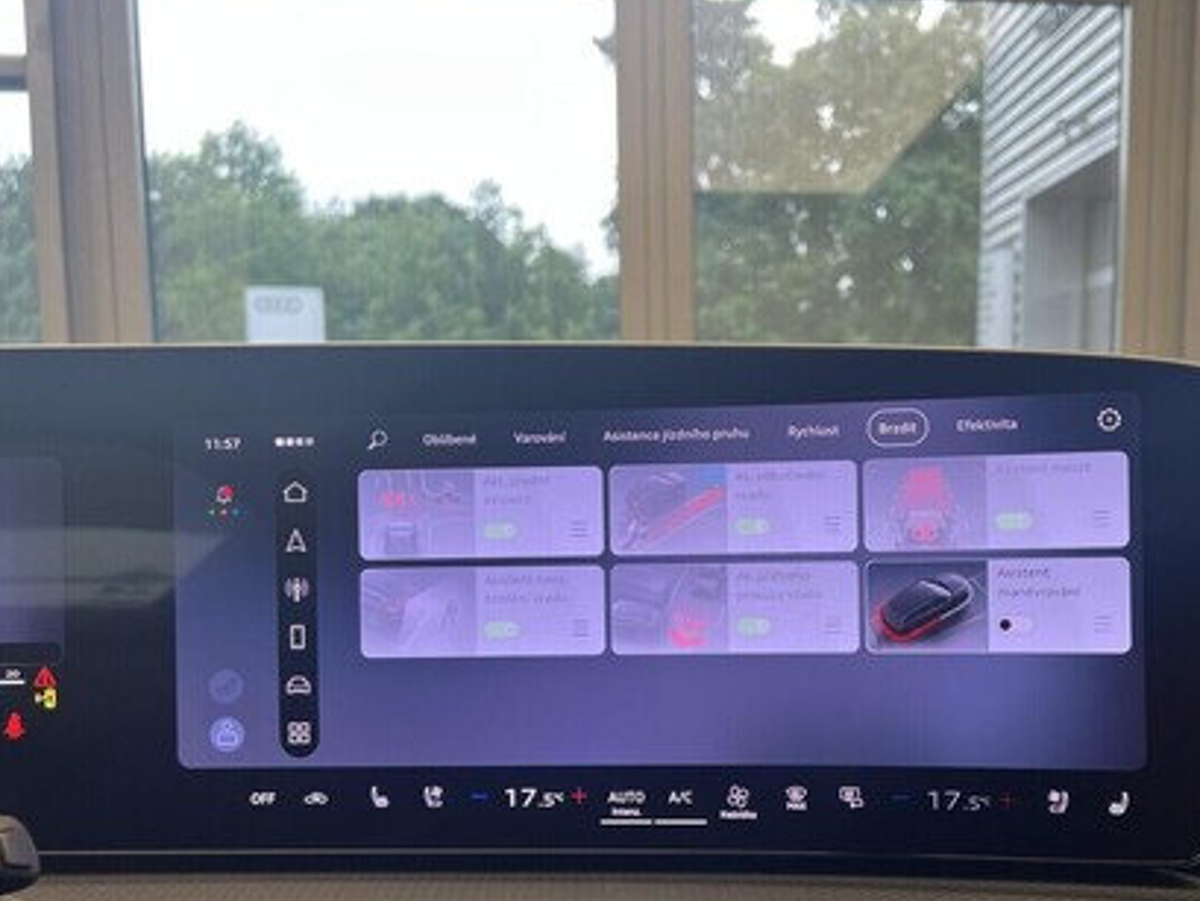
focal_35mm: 35
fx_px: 1214
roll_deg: -0.9
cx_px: 798
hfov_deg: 51.7
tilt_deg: -7.2
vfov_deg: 40.4
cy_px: 571
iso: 40
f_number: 1.5
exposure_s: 1/121
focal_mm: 5.7
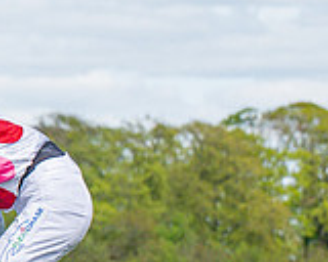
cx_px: -232
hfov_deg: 3.7
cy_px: 480
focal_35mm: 525
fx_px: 5096
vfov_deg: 2.9
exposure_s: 1/3200
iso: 400
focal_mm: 75
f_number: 4
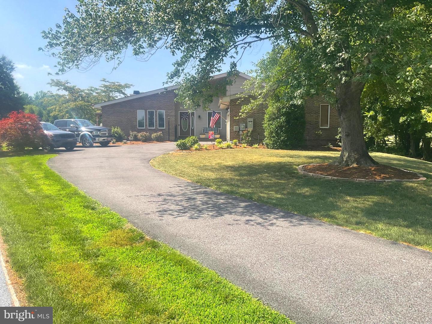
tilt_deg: -5.8
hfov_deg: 61.7
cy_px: 162
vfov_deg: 48.2
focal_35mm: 29
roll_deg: +1.4
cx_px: 216
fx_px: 362
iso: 16
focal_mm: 3
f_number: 1.8
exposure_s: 1/898
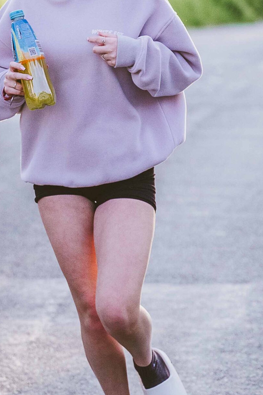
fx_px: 3178
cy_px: 34
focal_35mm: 290
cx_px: 5
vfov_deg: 7.1
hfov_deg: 4.7
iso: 500
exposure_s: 1/1250
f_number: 2.8
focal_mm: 92
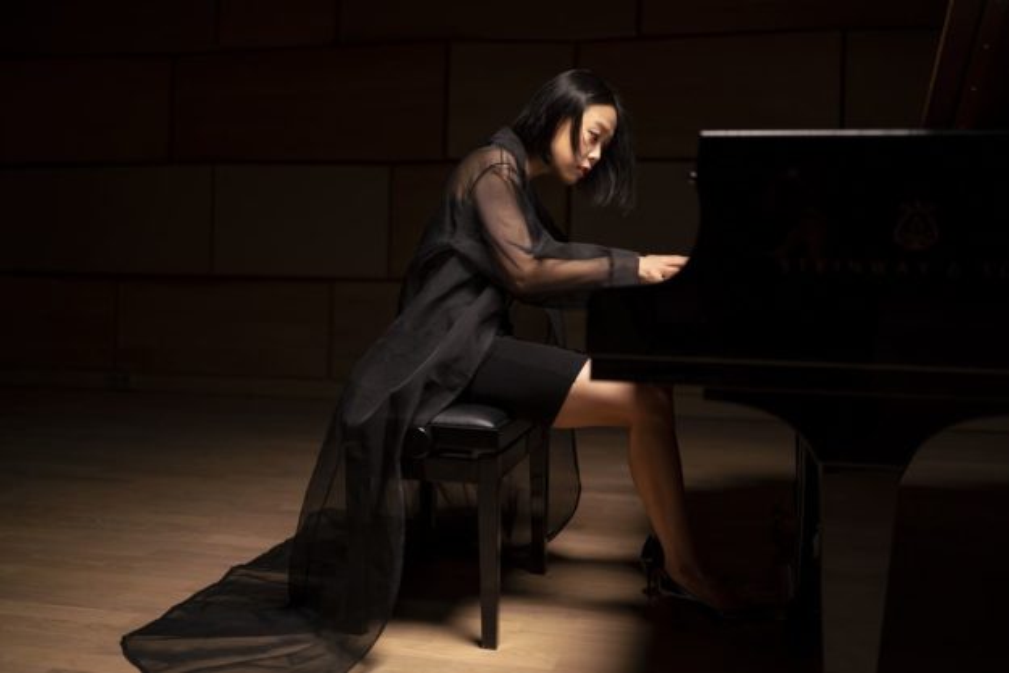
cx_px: 504
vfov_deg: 33.4
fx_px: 1121
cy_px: 336
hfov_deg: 48.4
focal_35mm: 40
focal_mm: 40
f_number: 1.4
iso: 500
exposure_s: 1/640
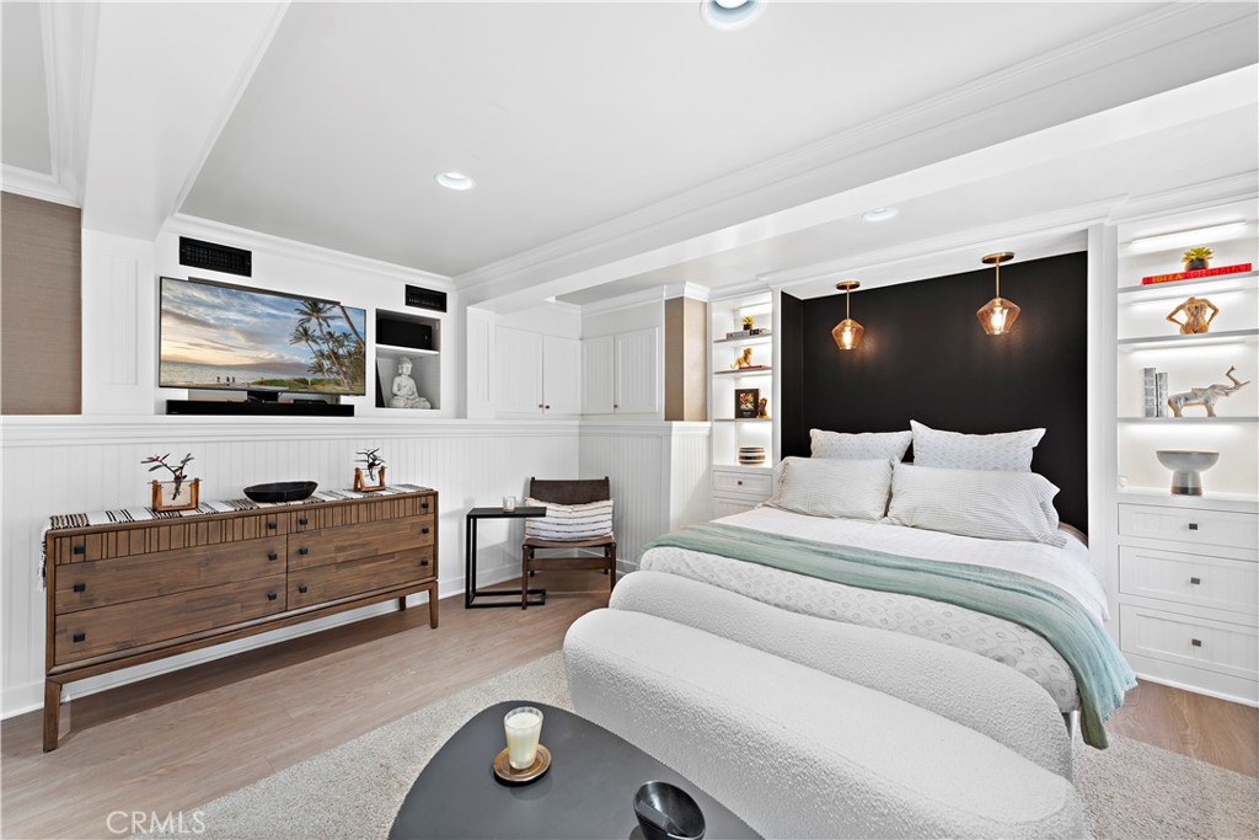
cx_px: 630
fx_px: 490
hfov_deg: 104.2
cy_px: 420
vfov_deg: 81.2
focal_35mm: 14
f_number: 7.1
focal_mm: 14
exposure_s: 1
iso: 125
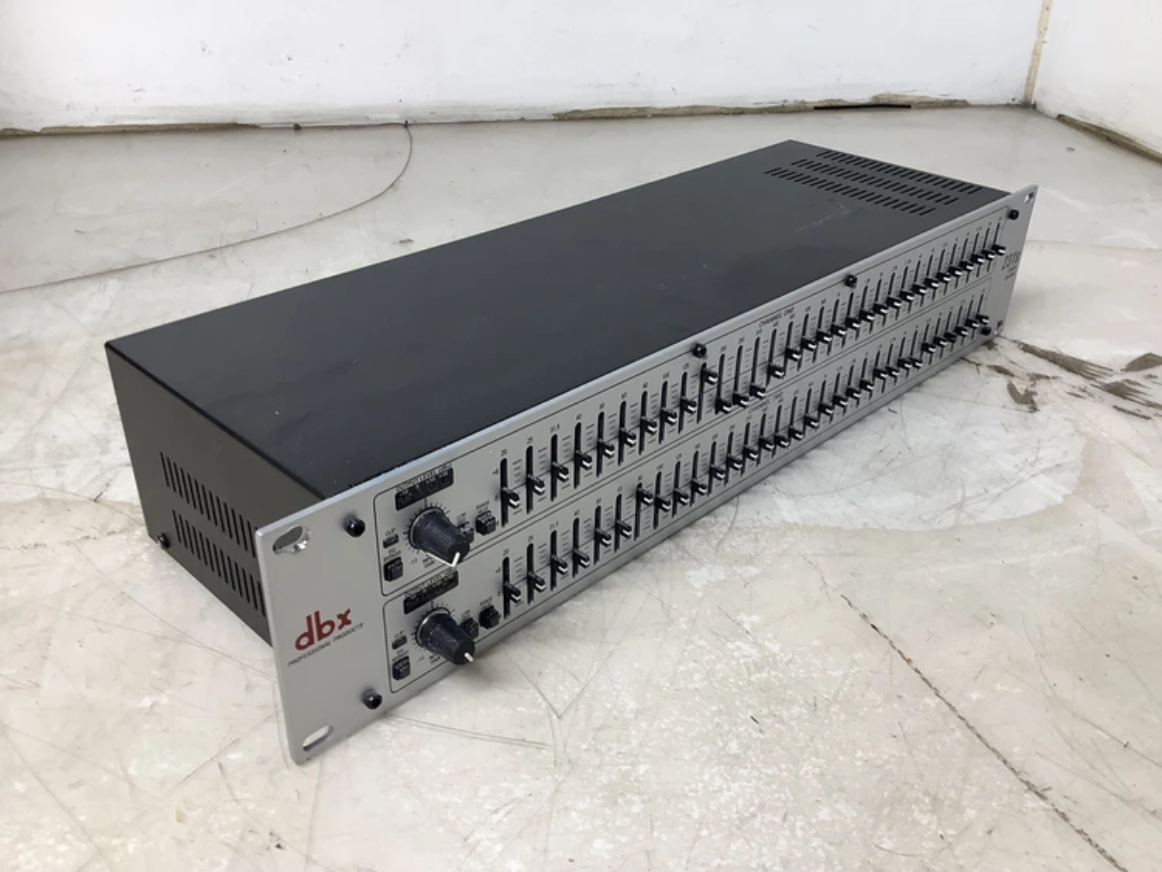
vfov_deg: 45.5
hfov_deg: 58.3
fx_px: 1041
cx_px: 581
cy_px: 436
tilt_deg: -31.3
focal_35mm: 31
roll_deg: -1.2
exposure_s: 1/60
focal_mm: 3.3
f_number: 2.4
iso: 64
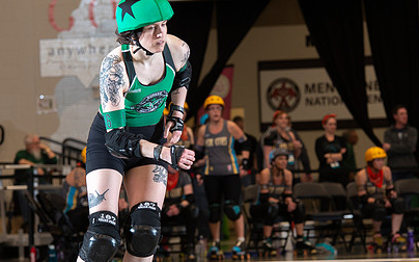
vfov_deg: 4.9
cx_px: 206
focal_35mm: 268
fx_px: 3059
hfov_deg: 7.8
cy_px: 162
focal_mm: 160
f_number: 5.6
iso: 640
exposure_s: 1/160
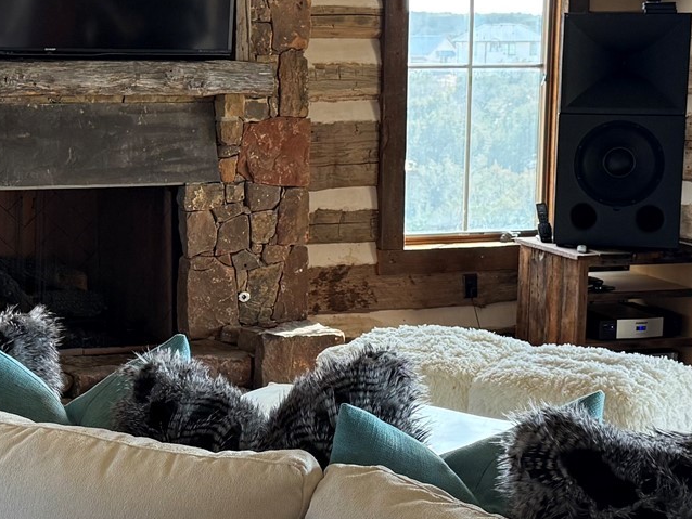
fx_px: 1540
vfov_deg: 19.1
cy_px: 233
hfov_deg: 25.2
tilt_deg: -7.7
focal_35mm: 77
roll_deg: -0.3
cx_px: 248
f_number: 1.78
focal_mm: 6.76
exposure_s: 1/159
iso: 200
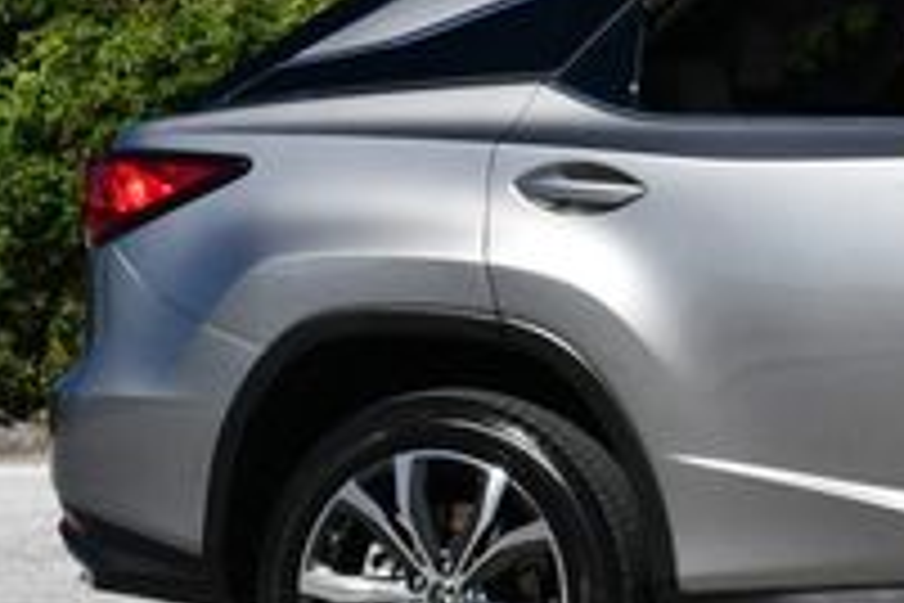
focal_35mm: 191
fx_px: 4796
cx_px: 1327
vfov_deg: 7.2
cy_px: 58
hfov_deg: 10.4
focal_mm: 30
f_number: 9
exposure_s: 1/320
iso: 100
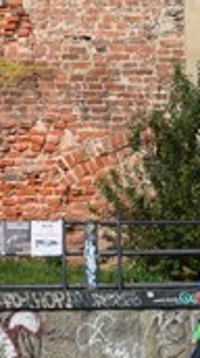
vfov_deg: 5.9
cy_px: -341
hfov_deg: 3.3
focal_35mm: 360
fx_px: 3418
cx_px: -123
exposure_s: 1/400
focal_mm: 35
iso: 200
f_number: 10
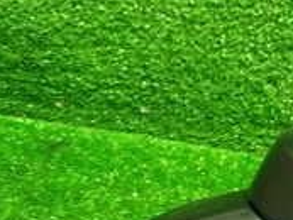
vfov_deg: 13.6
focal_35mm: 104
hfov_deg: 16.6
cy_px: 298
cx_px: 478
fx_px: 881
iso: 640
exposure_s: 1/30
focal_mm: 5.4
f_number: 2.3
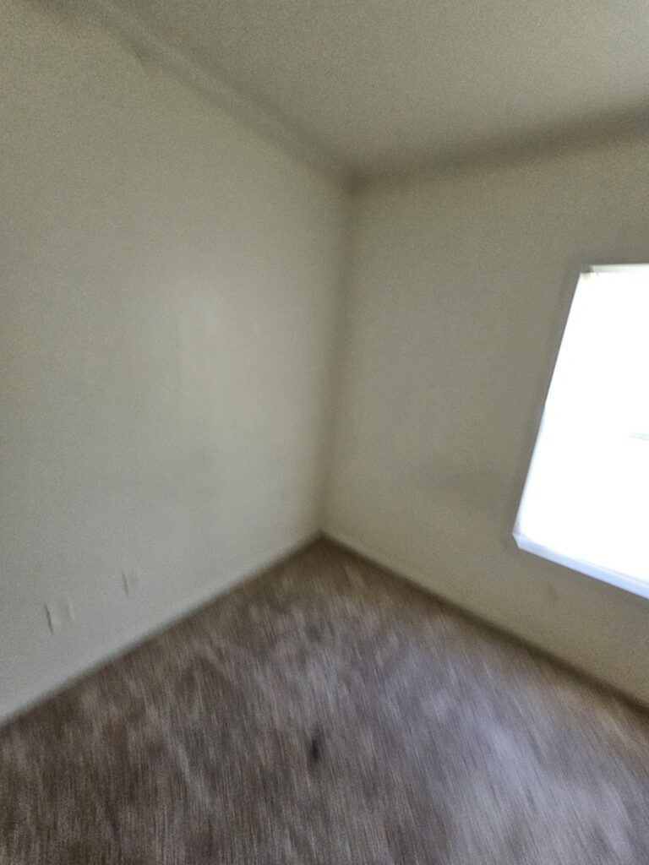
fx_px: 325
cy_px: 432
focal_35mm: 13
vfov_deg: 106.2
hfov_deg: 89.9
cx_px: 324
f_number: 2.2
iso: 320
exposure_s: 1/40
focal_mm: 2.2
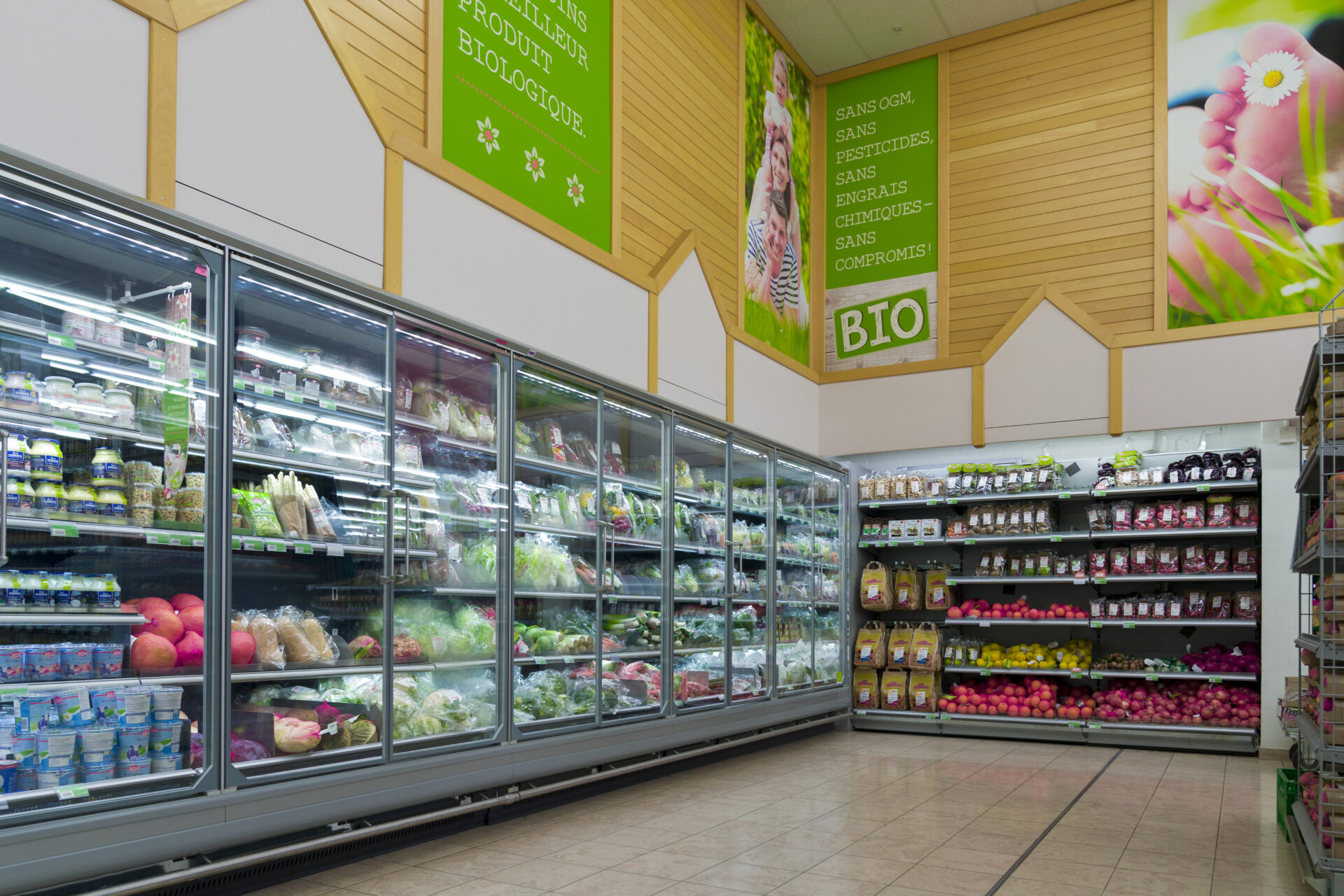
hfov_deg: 73.7
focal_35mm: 24
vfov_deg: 53.1
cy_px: 448
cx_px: 672
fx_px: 896
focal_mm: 24
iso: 200
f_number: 4
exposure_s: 1/40
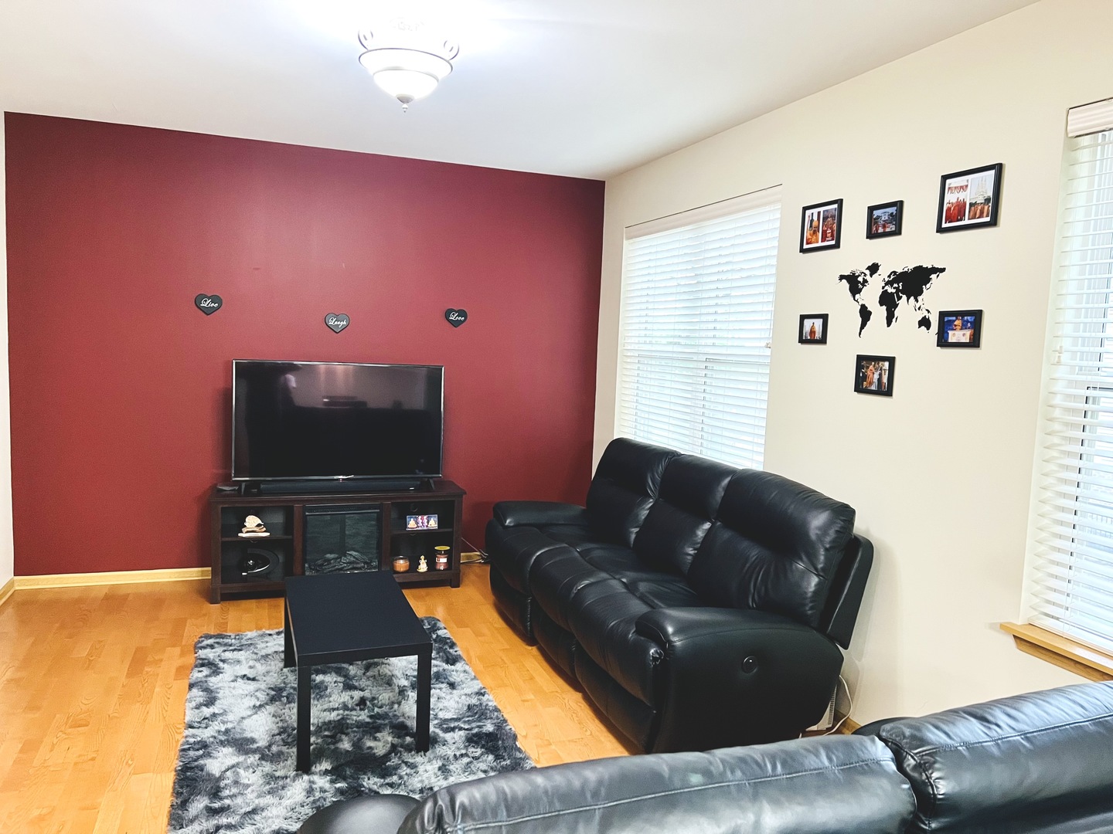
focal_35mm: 26
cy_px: 417
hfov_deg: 67.3
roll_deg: -2.0
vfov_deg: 53.1
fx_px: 836
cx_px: 556
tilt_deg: -6.2
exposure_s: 1/60
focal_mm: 5.7
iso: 500
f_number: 1.5
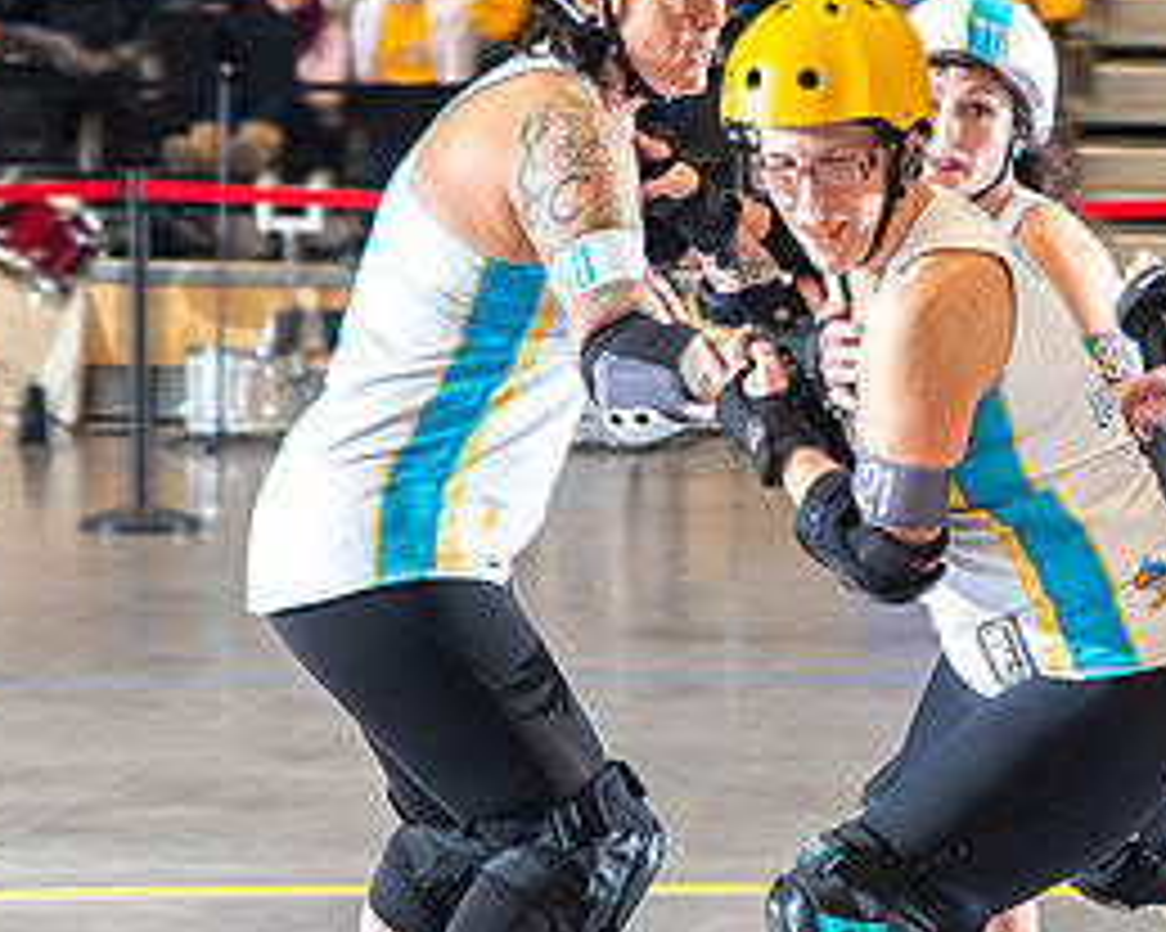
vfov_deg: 8.8
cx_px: 1049
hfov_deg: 10.9
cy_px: 503
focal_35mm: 176
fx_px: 6071
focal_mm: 70
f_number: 5.6
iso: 500
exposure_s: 1/160
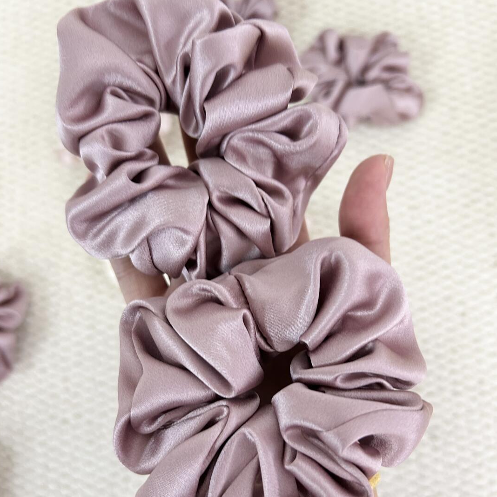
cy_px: 288
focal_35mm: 31
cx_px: 247
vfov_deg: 52.3
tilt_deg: -82.1
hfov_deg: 52.5
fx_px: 504
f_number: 1.5
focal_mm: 5.7
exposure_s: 1/50
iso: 200
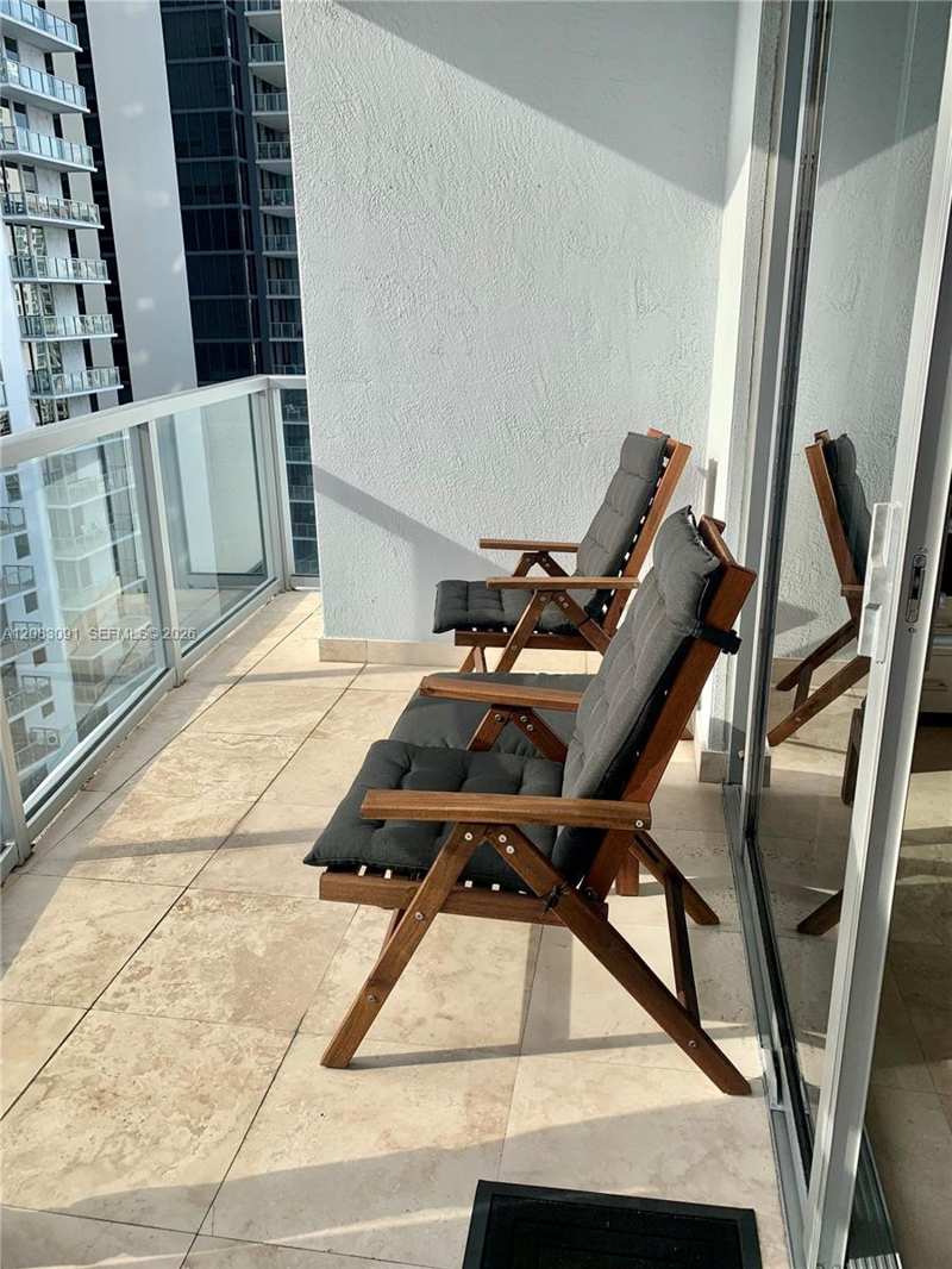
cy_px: 634
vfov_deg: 67.3
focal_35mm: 26
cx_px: 476
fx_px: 953
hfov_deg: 53.1
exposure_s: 1/605
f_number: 1.8
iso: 25
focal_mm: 4.25
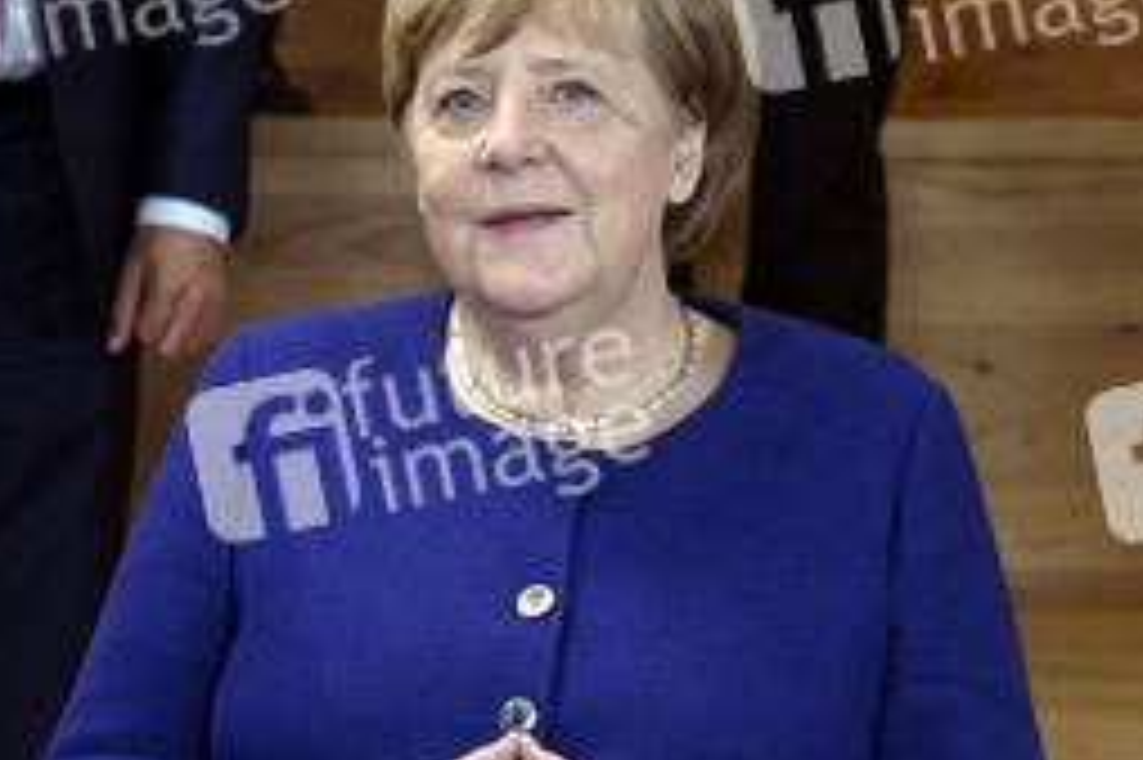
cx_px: 549
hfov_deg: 14.2
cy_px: 661
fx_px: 4601
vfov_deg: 9.4
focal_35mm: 145
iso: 6400
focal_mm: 92
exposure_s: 1/320
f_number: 6.3
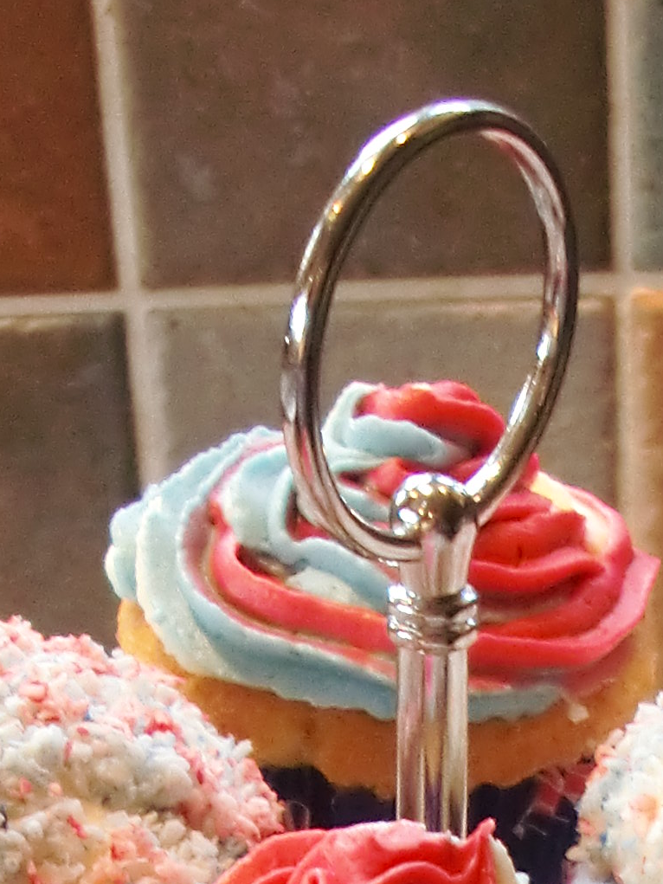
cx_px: 505
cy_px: 1506
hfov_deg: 10.5
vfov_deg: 12.9
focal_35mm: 141
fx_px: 3600
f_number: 2.8
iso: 400
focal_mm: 6.3
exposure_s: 1/50
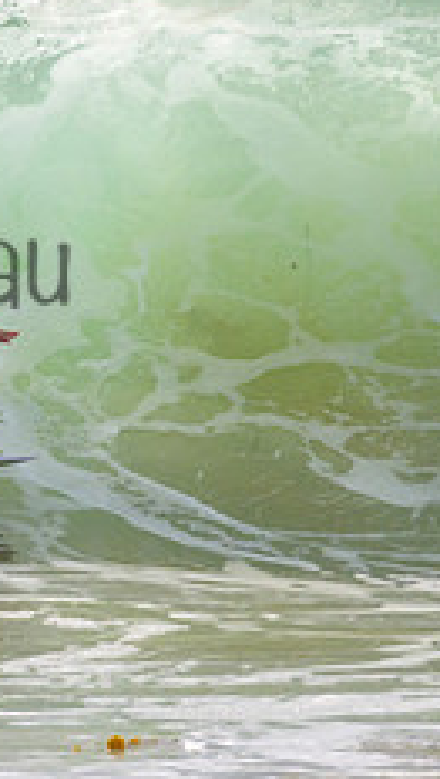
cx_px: -285
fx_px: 43286
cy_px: 227
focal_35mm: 2093
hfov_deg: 0.6
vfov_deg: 1.0
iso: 640
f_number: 11
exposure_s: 1/2000
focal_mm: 800
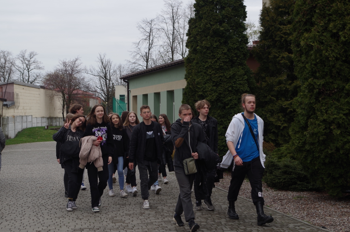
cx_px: 169
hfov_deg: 31.5
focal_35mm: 64
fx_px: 621
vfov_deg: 21.1
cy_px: 127
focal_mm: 37.5
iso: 100
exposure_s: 1/160
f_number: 6.3
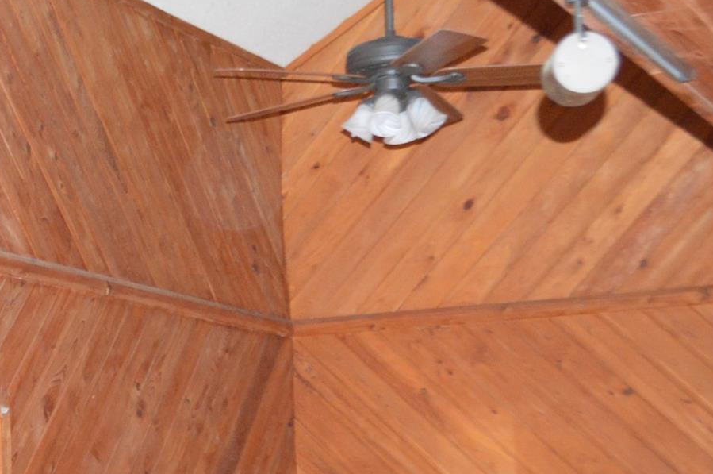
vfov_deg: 13.5
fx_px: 1961
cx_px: 6
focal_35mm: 99
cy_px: 493
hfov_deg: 20.0
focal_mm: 29
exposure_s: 1/60
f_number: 4.5
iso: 2800
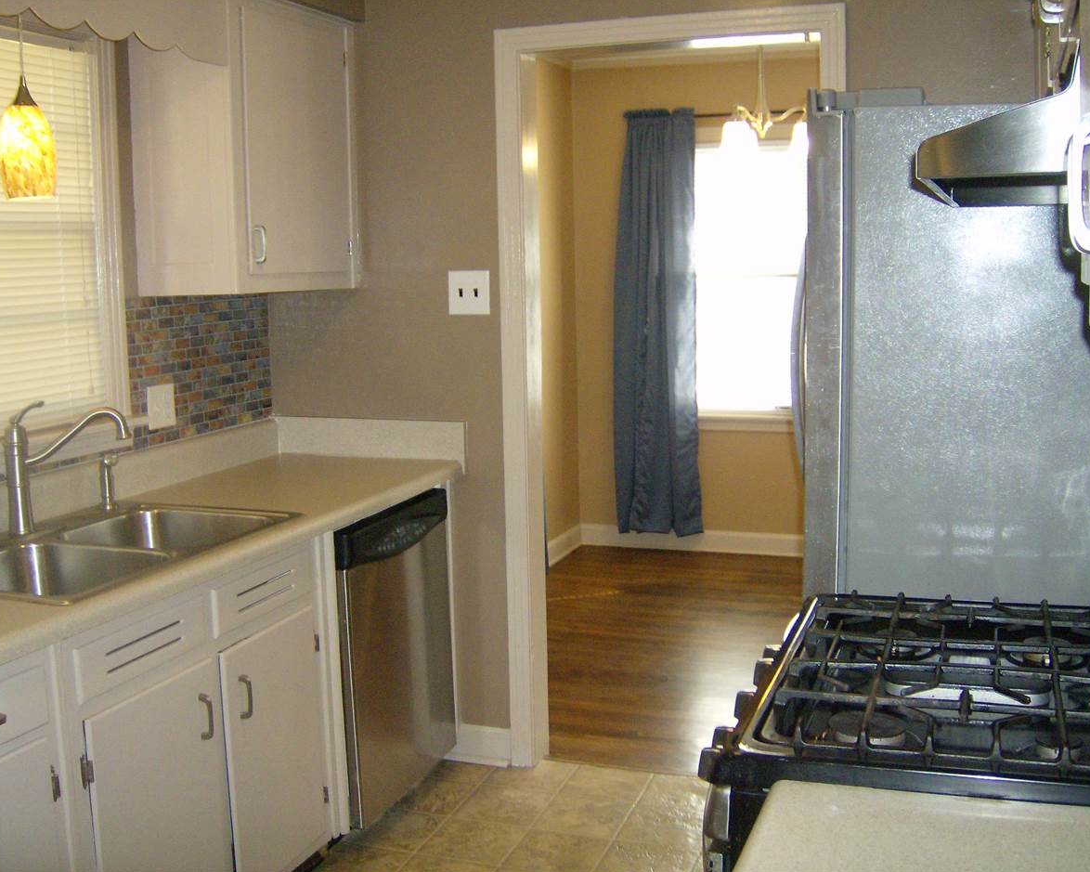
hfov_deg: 47.9
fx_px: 1226
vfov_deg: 39.2
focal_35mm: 38
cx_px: 571
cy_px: 429
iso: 200
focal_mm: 6
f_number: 2.8
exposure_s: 1/60
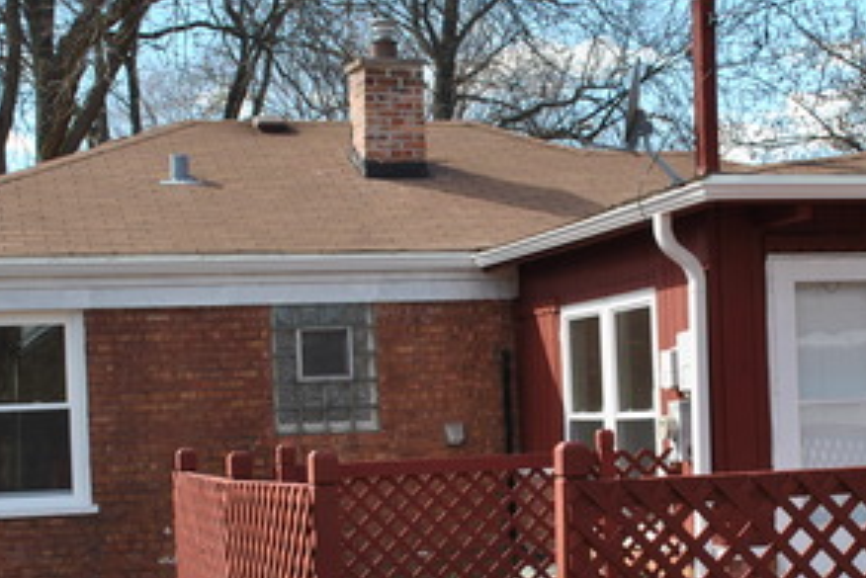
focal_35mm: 79
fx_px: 1901
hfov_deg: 25.5
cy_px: 382
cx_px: 575
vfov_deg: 17.3
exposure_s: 1/160
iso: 100
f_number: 6.3
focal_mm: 24
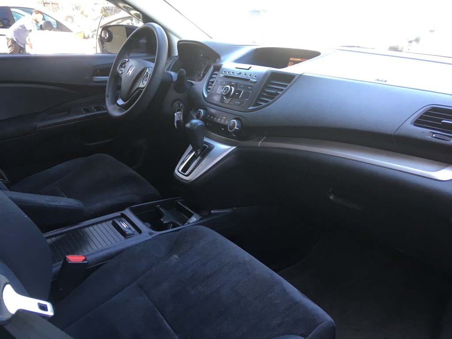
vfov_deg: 48.2
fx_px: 379
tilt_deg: -20.6
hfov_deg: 61.7
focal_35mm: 29
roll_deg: +2.6
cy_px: 170
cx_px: 226
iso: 32
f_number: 2.2
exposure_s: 1/30
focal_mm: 4.15
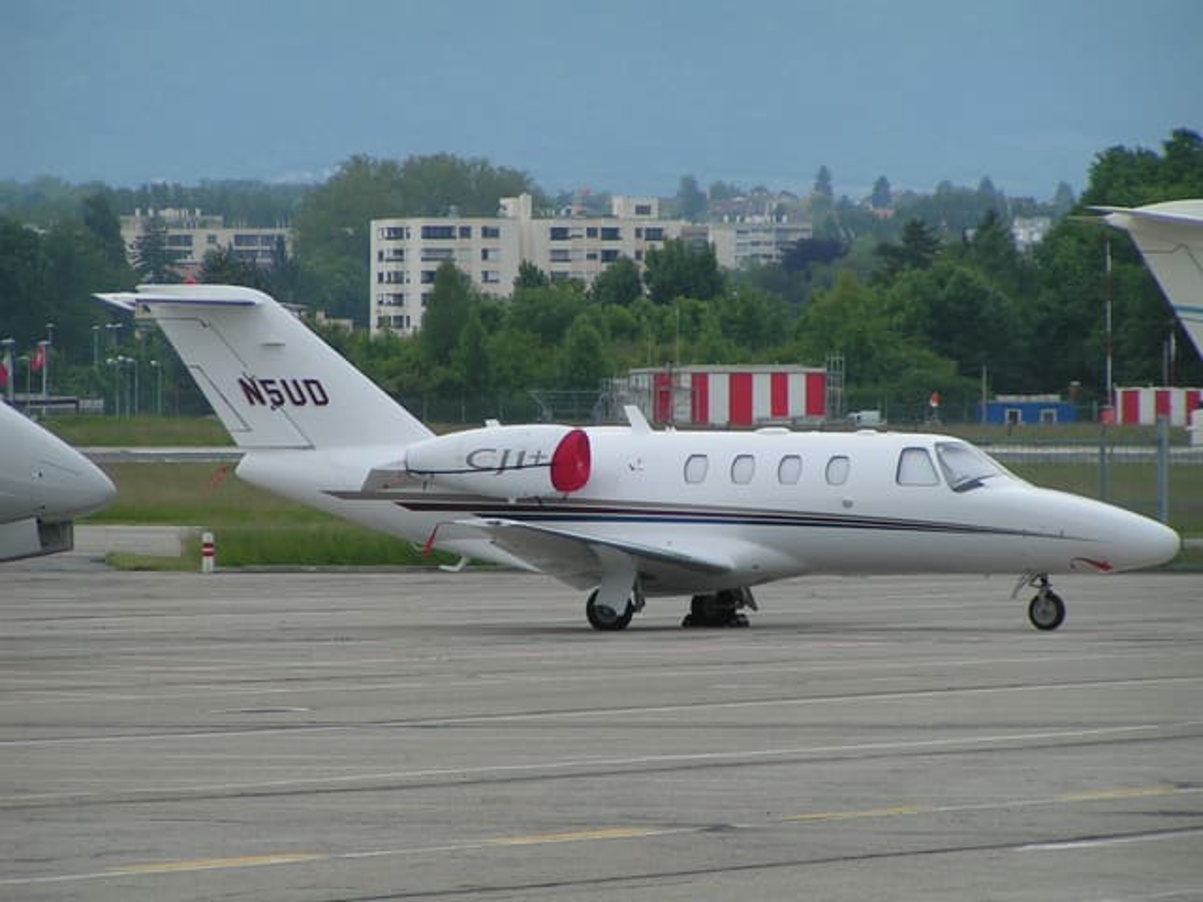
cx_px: 602
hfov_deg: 7.0
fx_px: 9835
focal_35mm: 283
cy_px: 451
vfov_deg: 5.3
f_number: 3.5
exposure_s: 1/800
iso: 50
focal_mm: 43.3
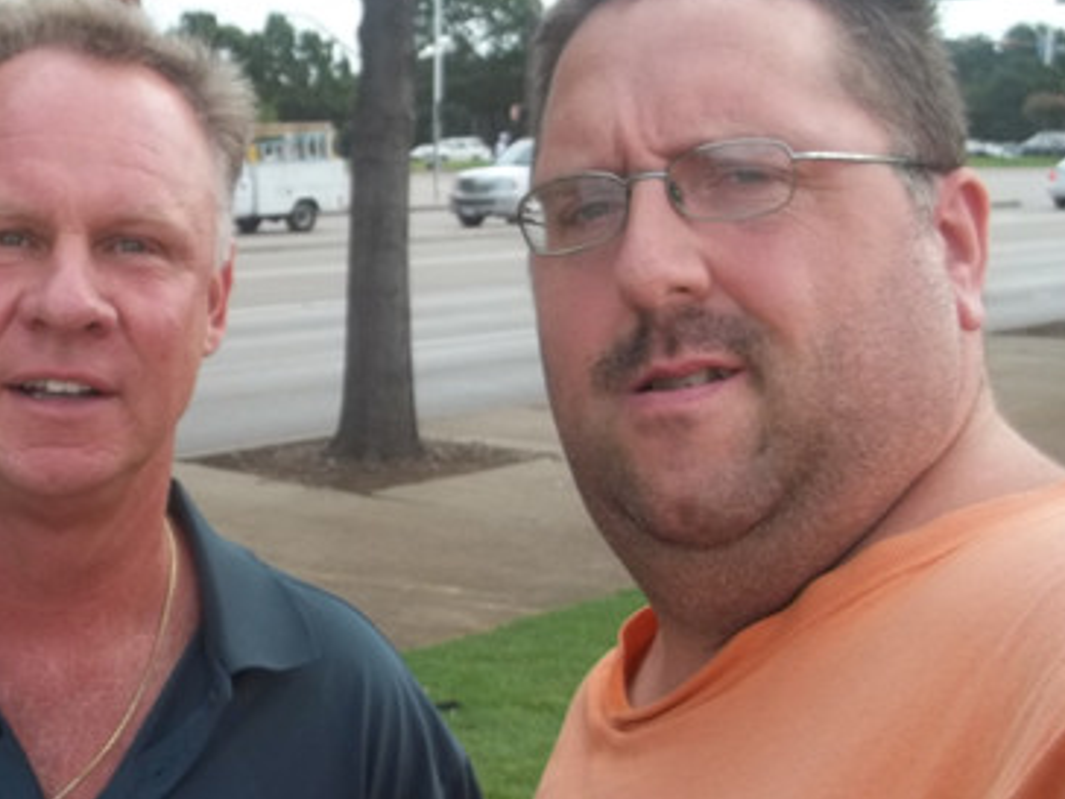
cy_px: 401
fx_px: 1784
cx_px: 231
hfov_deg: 32.4
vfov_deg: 25.2
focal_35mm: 58
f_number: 3.3
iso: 64
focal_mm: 5.9
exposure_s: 1/320
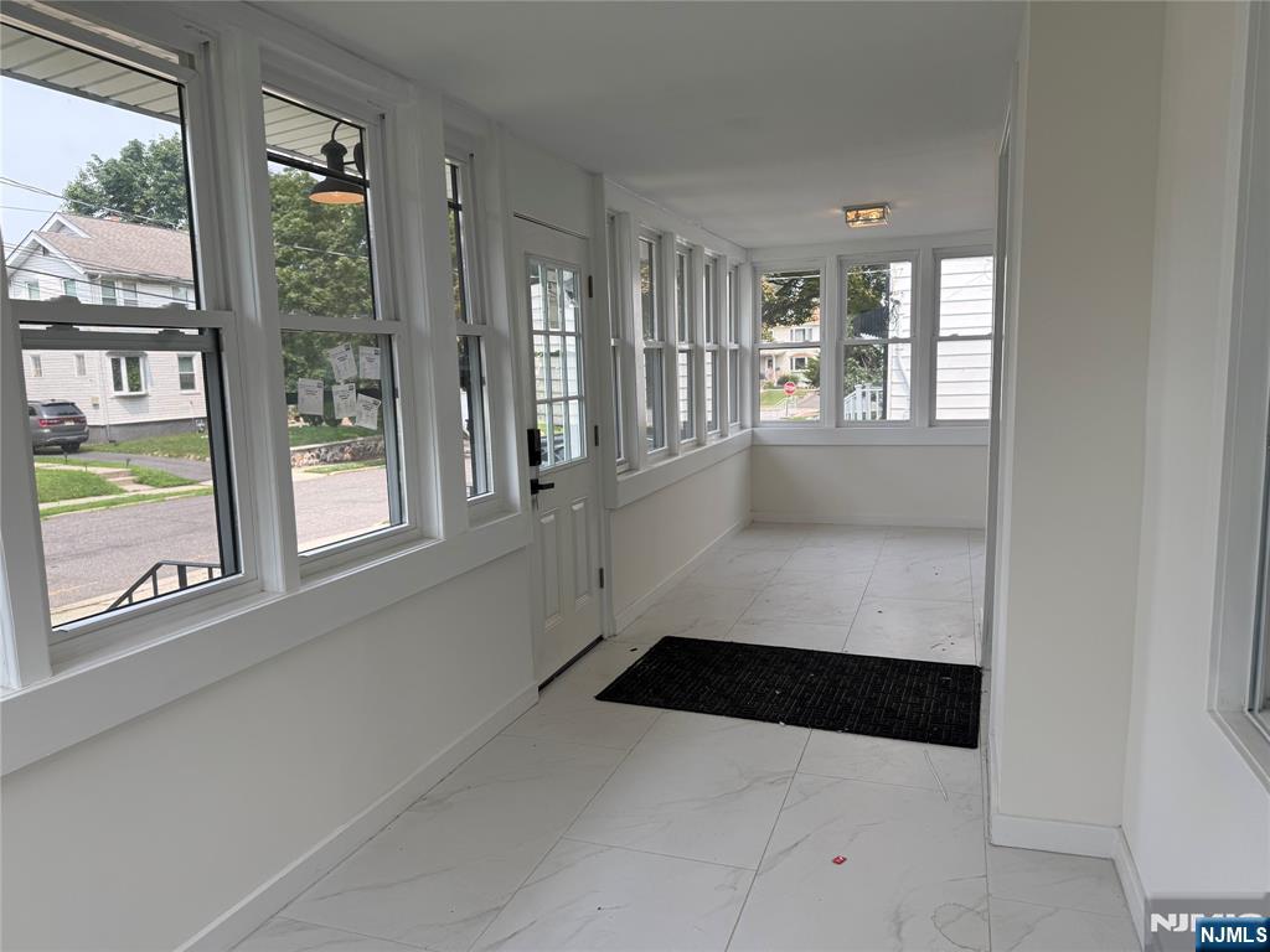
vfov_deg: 56.8
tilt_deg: -6.8
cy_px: 476
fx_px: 881
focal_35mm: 24
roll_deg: +1.4
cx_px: 635
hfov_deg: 71.6
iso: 100
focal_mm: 6.76
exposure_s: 1/1271
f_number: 1.78
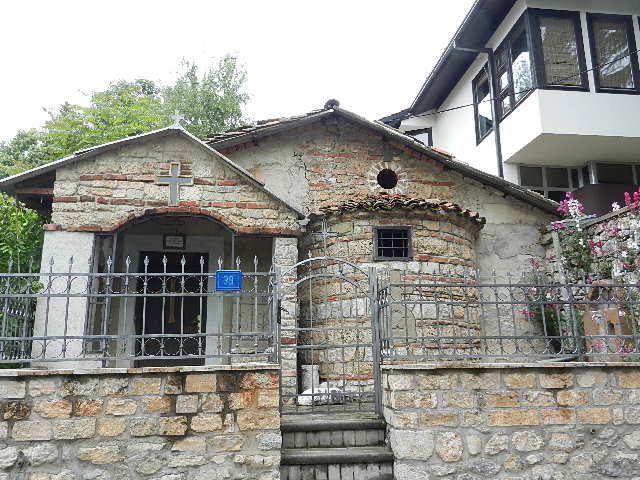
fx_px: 536
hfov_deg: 61.7
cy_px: 240
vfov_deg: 48.2
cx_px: 320
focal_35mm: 29
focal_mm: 5.1
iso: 160
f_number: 3.6
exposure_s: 1/200
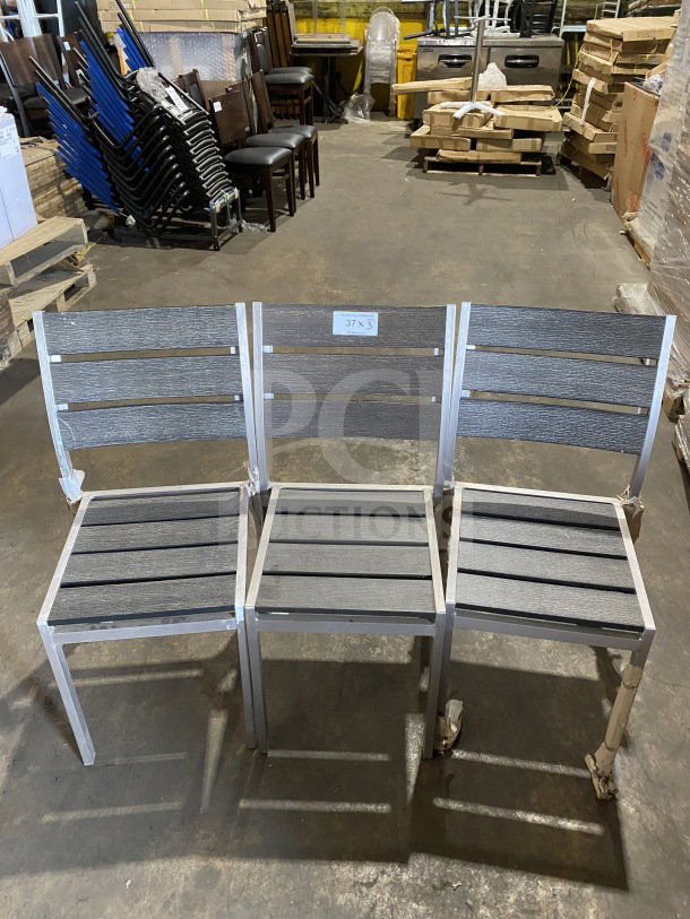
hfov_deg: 53.1
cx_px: 345
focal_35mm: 26
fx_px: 691
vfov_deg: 67.3
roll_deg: -0.5
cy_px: 460
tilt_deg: -34.8
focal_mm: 4.25
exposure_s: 1/60
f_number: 1.8
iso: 500
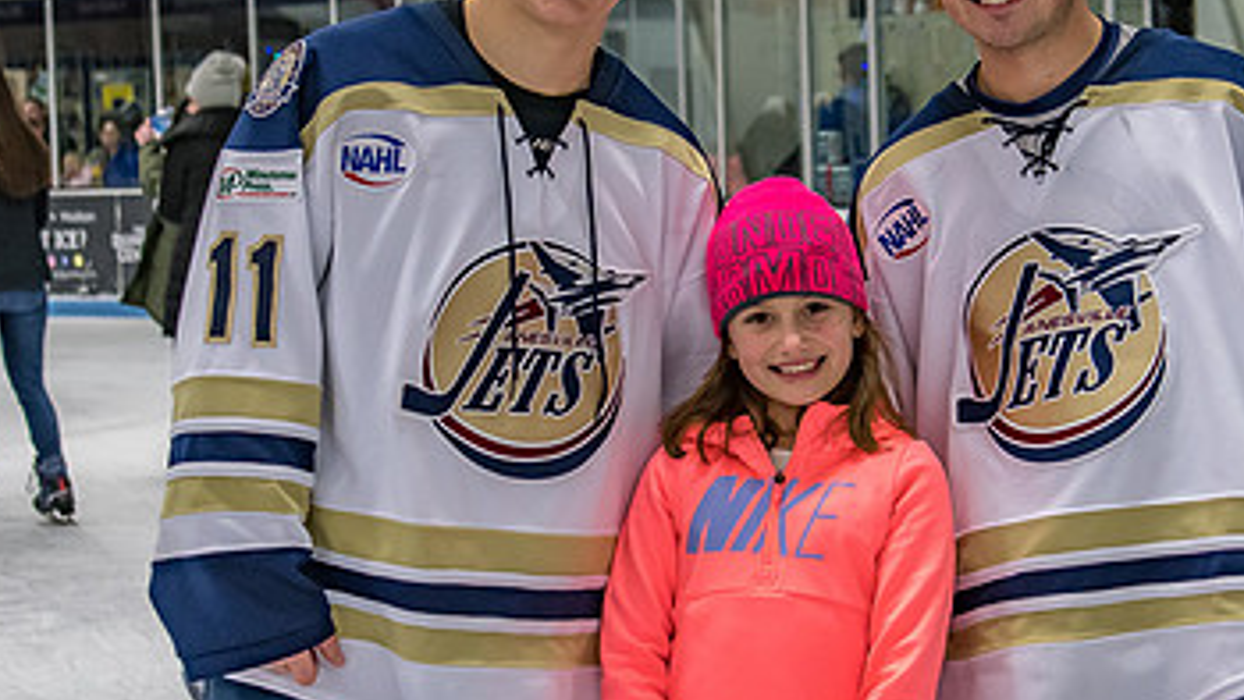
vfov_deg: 12.0
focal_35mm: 101
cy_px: 351
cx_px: 789
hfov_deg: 21.1
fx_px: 3332
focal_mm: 36
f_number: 4
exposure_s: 1/500
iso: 640
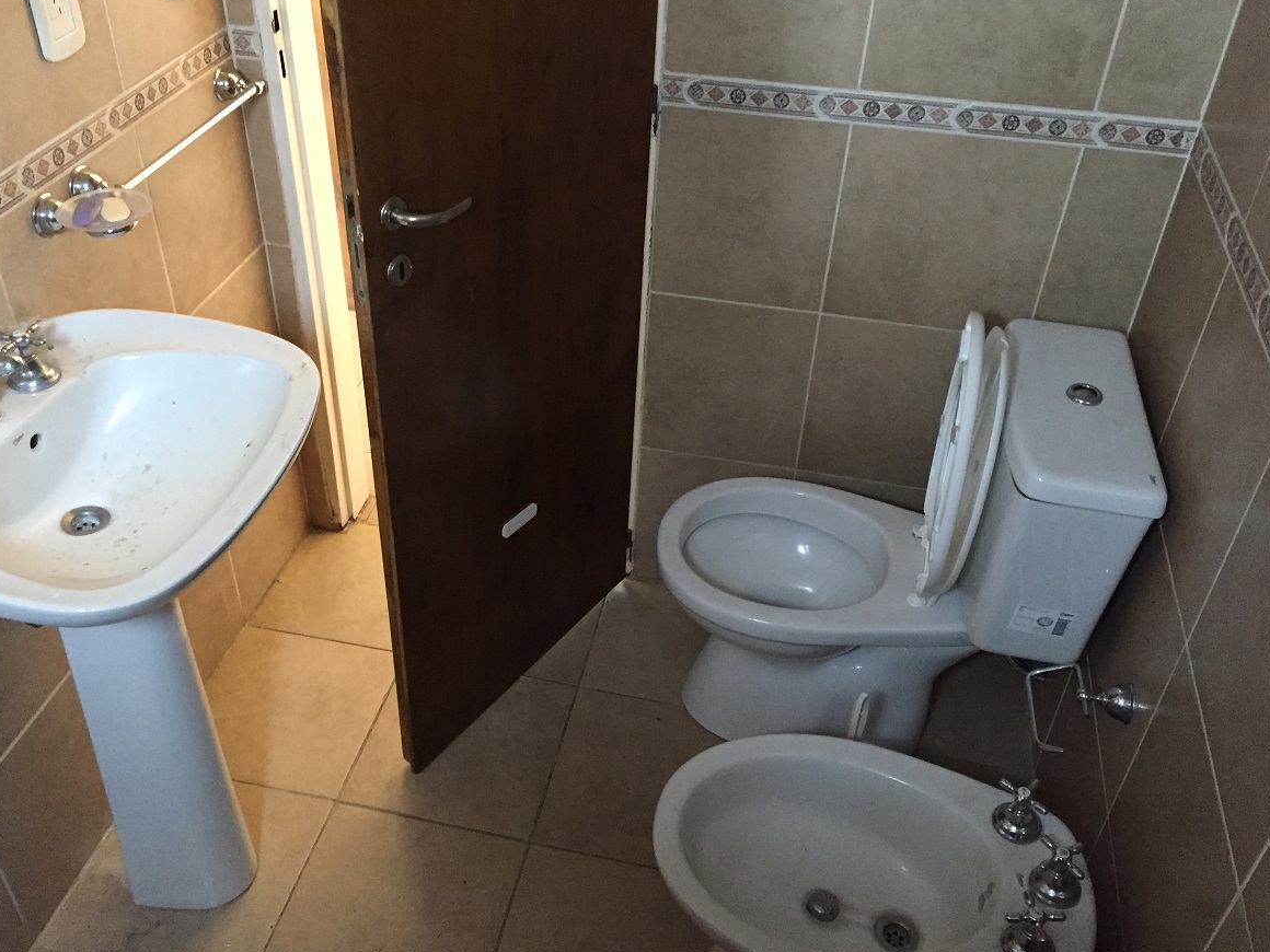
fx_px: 1174
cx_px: 608
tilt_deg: -35.9
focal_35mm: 32
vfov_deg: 44.1
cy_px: 448
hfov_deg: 56.8
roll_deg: -1.8
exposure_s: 1/25
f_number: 2.2
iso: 250
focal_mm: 4.15
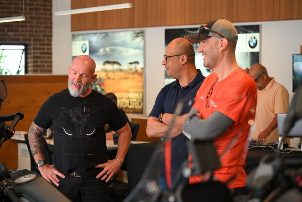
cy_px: 101
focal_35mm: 101
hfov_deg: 20.2
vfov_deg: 13.6
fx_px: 848
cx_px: 151
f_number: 4
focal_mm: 101
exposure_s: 1/100
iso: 1600
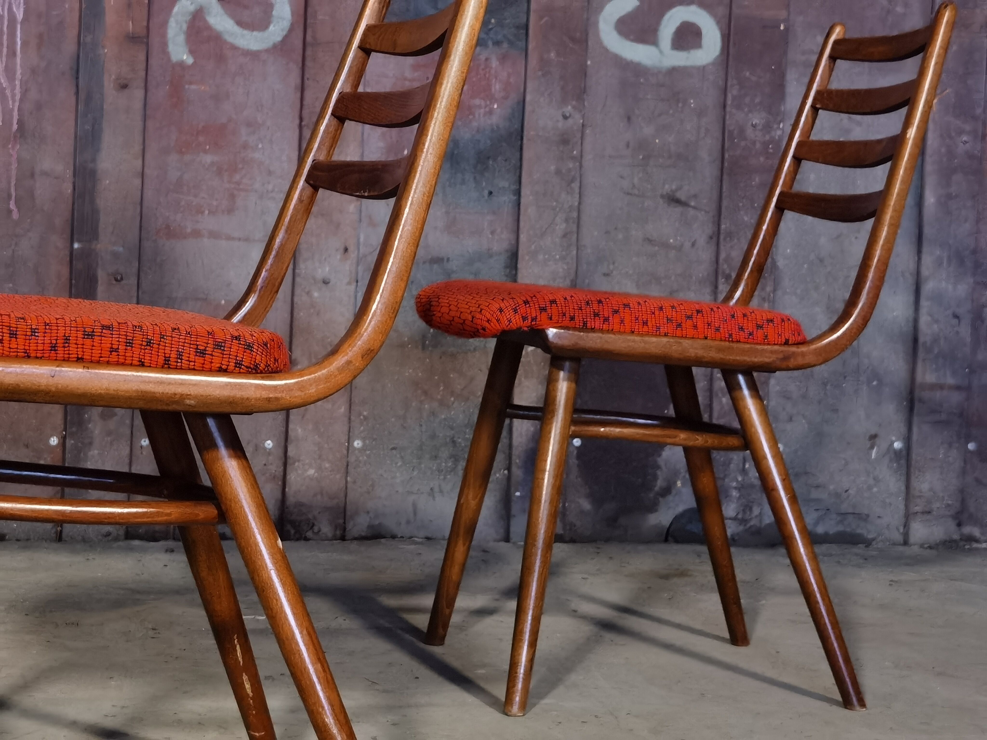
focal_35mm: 76
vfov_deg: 19.4
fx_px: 2167
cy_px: 370
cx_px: 494
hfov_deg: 25.7
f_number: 1.9
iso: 320
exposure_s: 1/33.3
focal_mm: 6.71
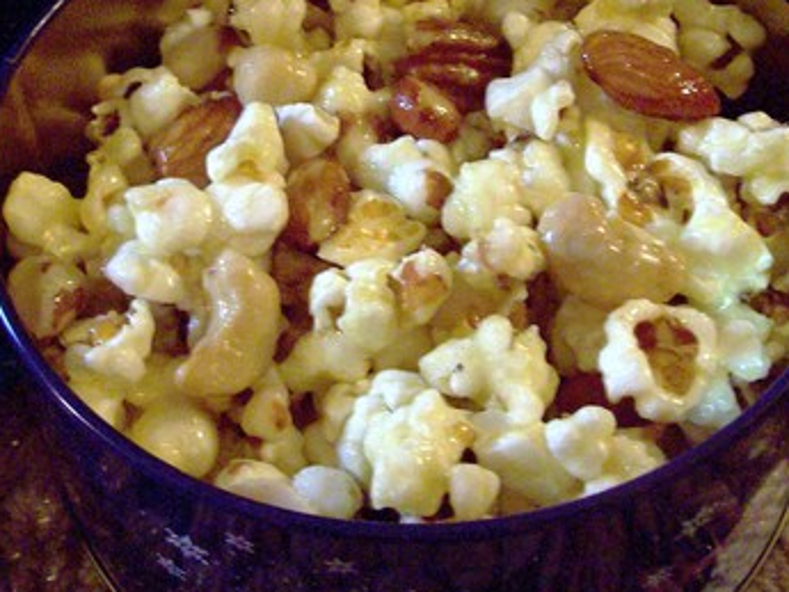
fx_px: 1459
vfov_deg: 22.6
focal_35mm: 64
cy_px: 105
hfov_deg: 30.2
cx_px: 352
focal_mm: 6
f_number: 2.7
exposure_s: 1/8
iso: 160
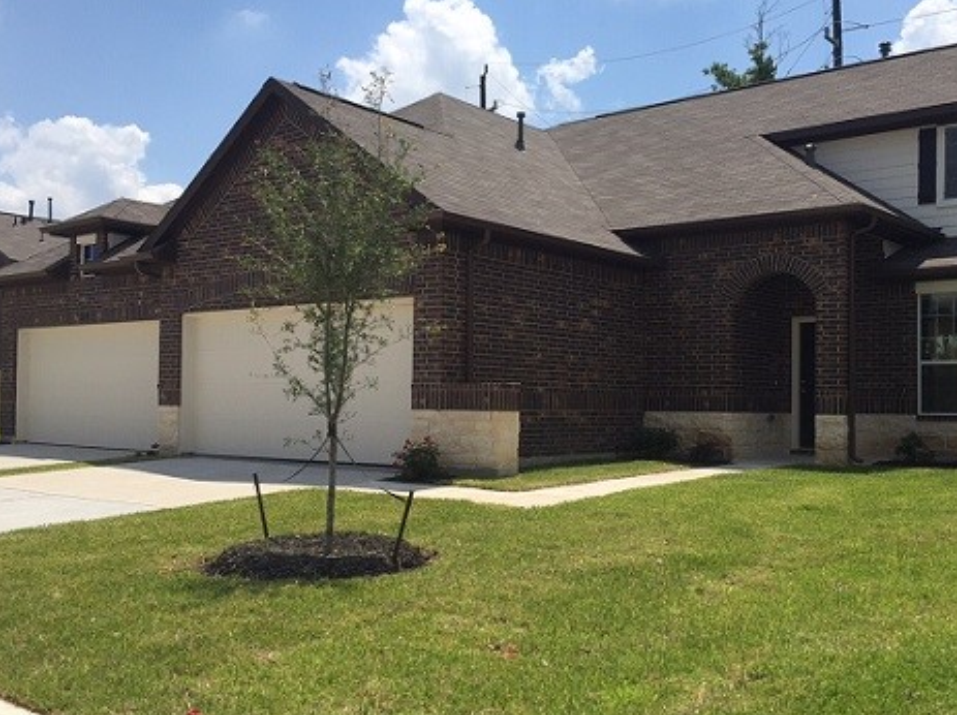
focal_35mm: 36
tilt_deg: +0.4
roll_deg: -0.7
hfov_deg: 51.3
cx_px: 545
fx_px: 994
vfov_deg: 39.6
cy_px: 376
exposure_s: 1/2825
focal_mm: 4.15
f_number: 2.2
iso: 32
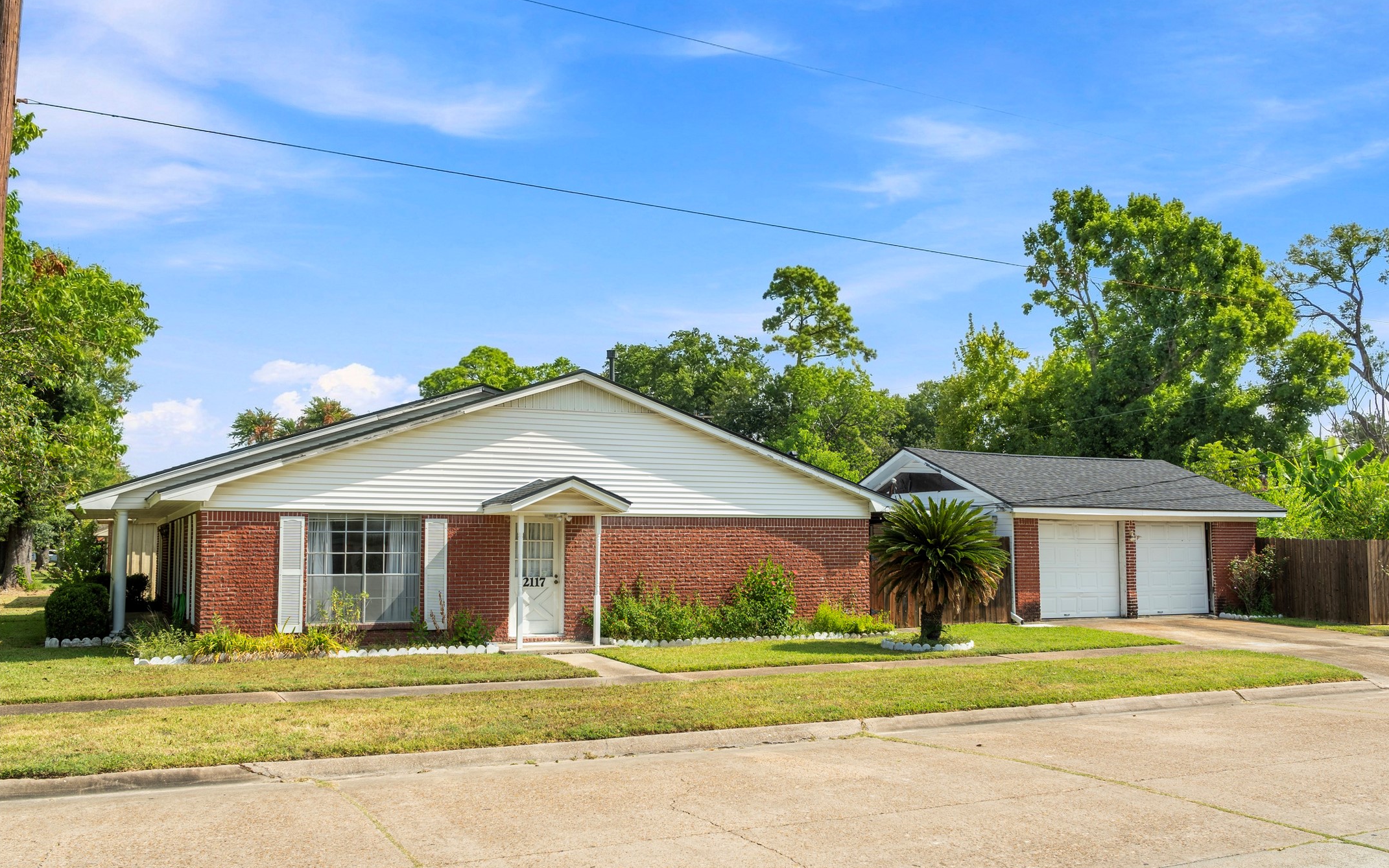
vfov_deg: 39.9
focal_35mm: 32
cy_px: 447
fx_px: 1197
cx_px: 703
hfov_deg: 60.2
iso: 100
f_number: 8
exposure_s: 1/60
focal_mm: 20.4
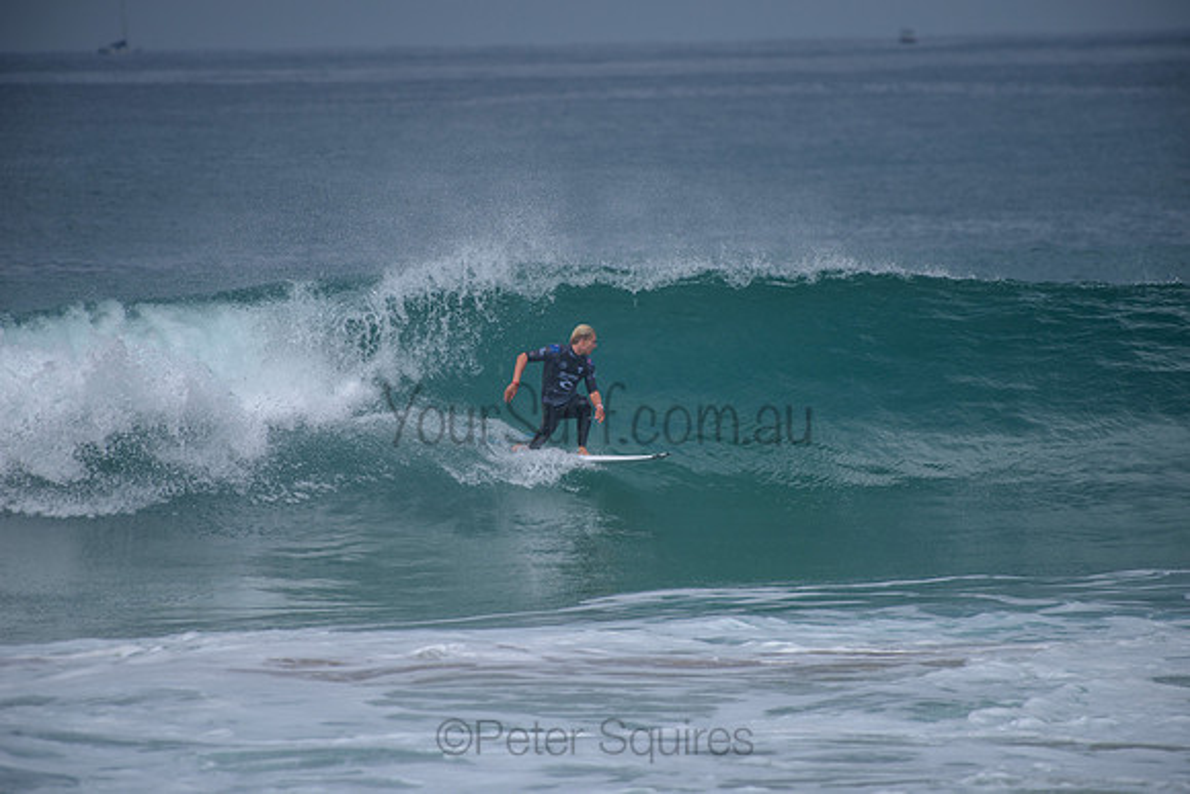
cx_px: 595
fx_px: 16531
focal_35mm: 500
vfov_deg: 2.8
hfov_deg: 4.1
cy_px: 397
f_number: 5.6
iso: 180
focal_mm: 500
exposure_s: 1/2000
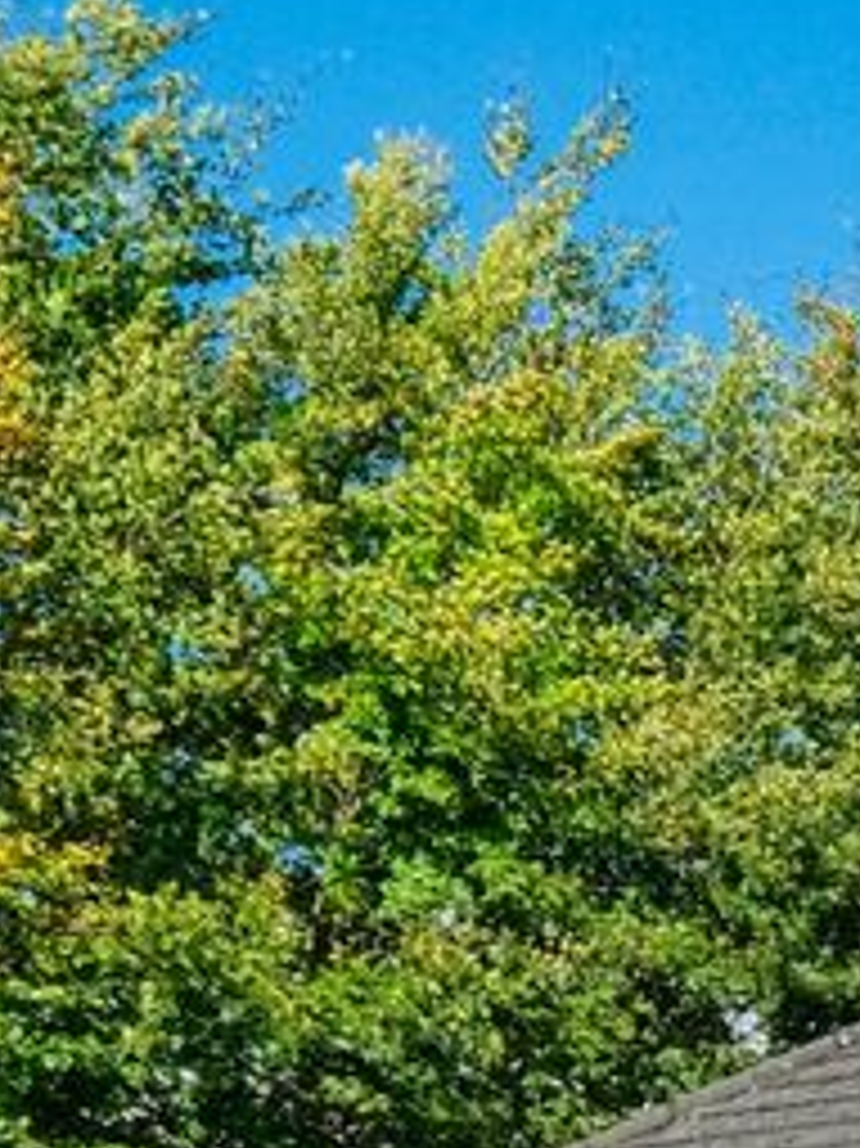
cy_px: 1522
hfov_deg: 10.7
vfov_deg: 16.3
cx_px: 2197
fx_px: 3779
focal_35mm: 114
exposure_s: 1/850
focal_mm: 13.8
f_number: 9
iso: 1250
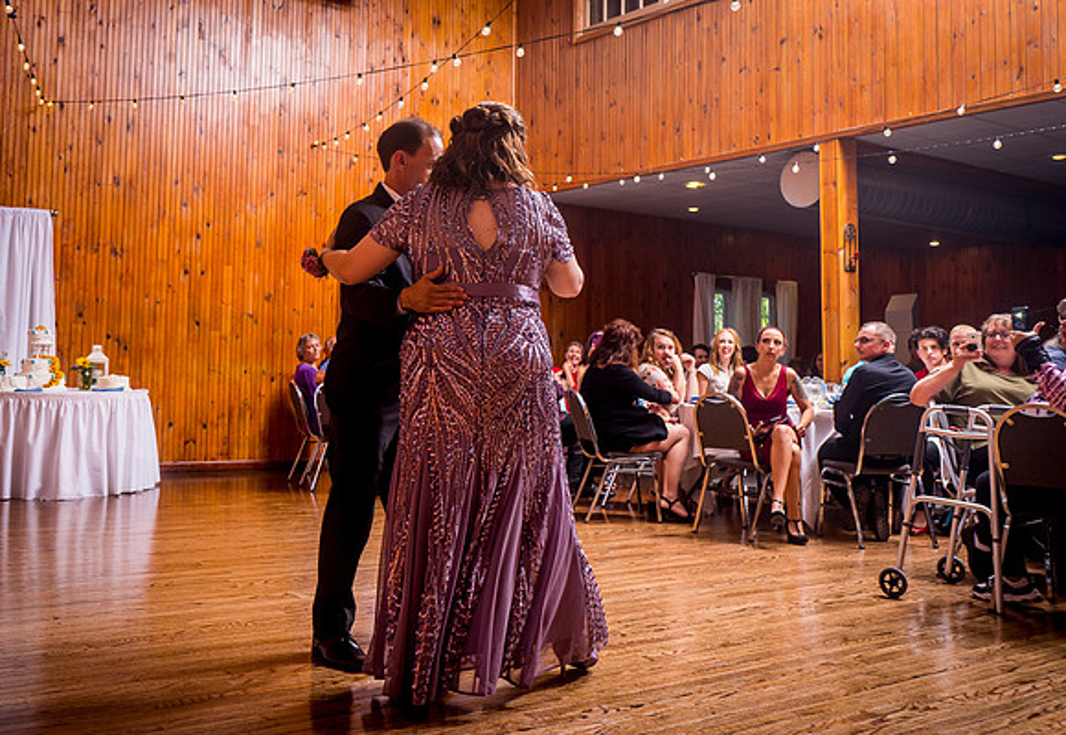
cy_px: 295
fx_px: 1095
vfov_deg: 37.0
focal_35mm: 37
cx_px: 391
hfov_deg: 51.3
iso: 320
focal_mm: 28
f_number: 5.6
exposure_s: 1/125
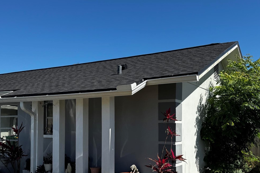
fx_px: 296
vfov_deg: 32.2
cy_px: 122
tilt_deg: +0.2
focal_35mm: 41
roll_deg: -0.1
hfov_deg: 47.3
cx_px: 114
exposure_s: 1/3597
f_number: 1.78
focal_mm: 6.76
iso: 80
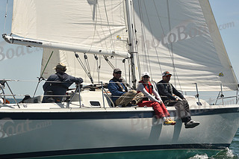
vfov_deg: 10.8
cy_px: 84
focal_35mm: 127
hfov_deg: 16.1
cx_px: 91
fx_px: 843
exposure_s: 1/800
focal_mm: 70
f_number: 6.3
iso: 250
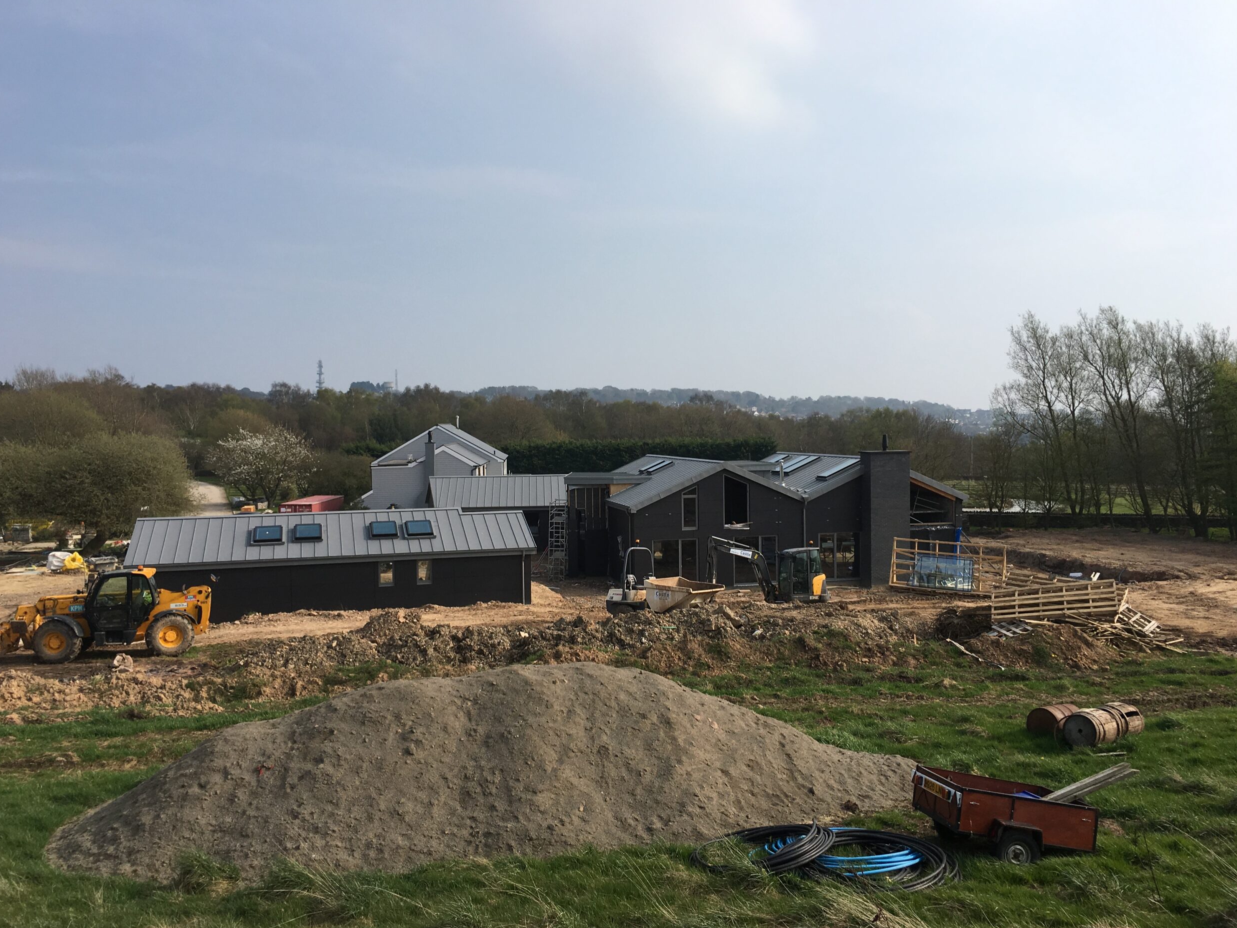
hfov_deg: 60.0
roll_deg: +0.6
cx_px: 620
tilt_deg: -2.1
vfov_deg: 46.8
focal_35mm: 30
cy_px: 476
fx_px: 1072
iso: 25
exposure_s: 1/2079
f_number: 2.2
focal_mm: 4.15
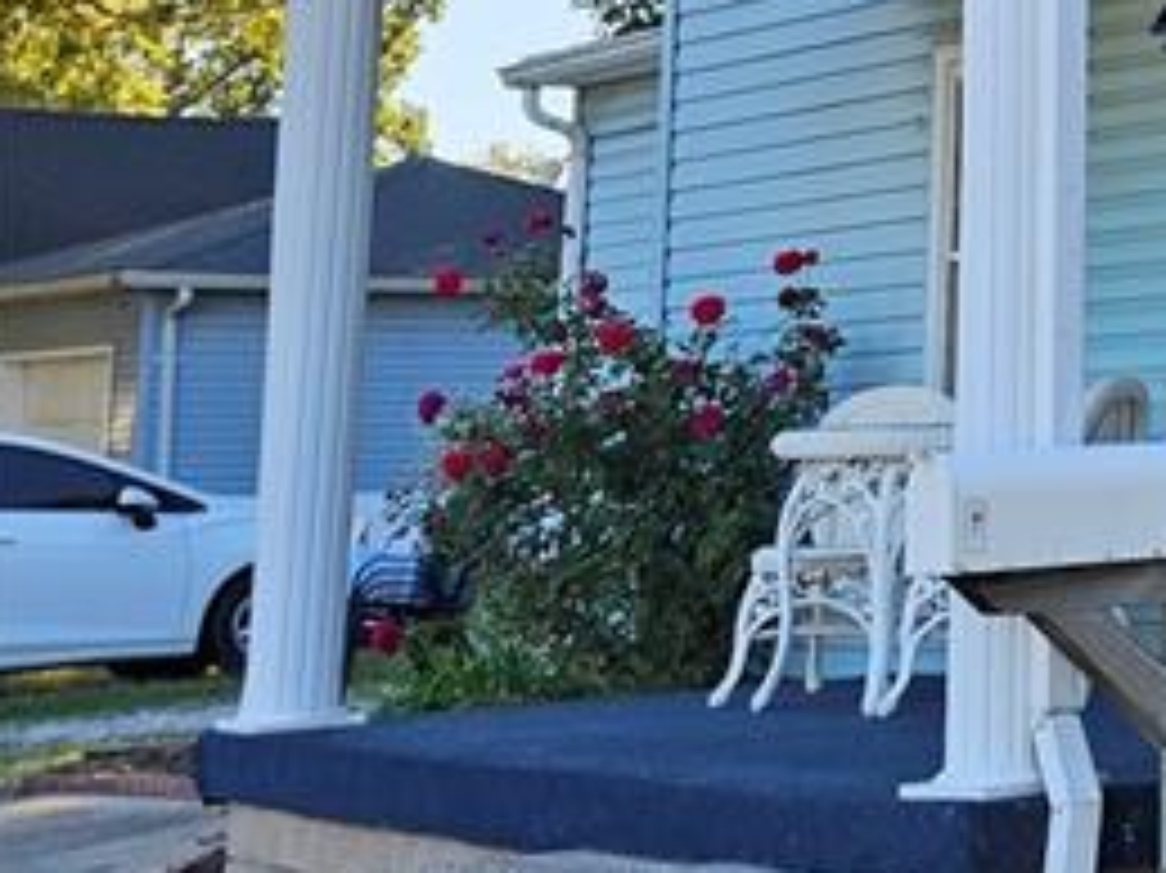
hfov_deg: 16.6
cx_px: 2291
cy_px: 94
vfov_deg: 16.0
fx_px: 3064
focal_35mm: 91
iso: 16
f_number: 1.7
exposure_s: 1/180
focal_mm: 6.3
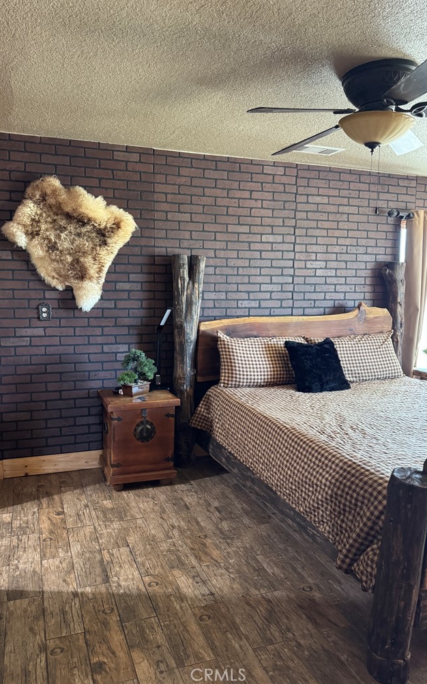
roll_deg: -0.6
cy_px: 335
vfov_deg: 70.4
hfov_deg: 47.5
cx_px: 193
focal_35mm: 26
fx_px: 484
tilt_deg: -5.8
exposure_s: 1/60
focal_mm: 6.76
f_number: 1.78
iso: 640
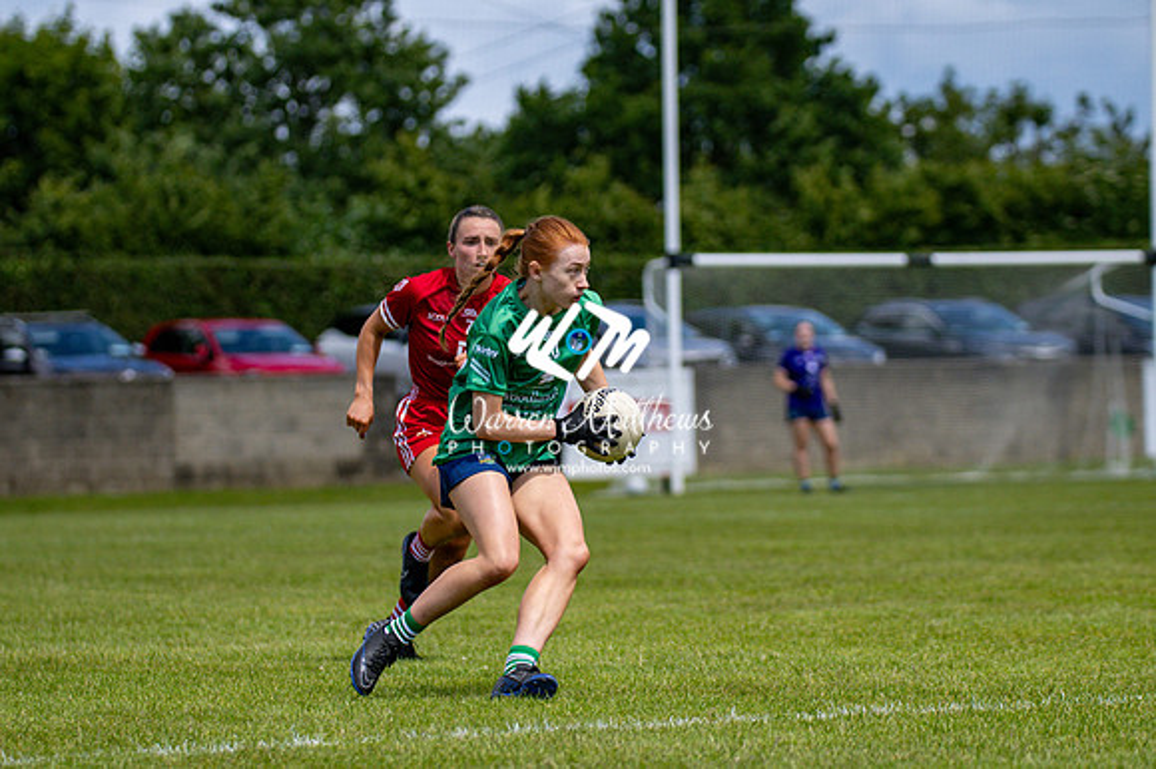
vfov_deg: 6.5
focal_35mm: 210
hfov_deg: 9.8
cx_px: 578
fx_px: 6739
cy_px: 384
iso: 280
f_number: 2.8
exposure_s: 1/6400
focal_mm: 140
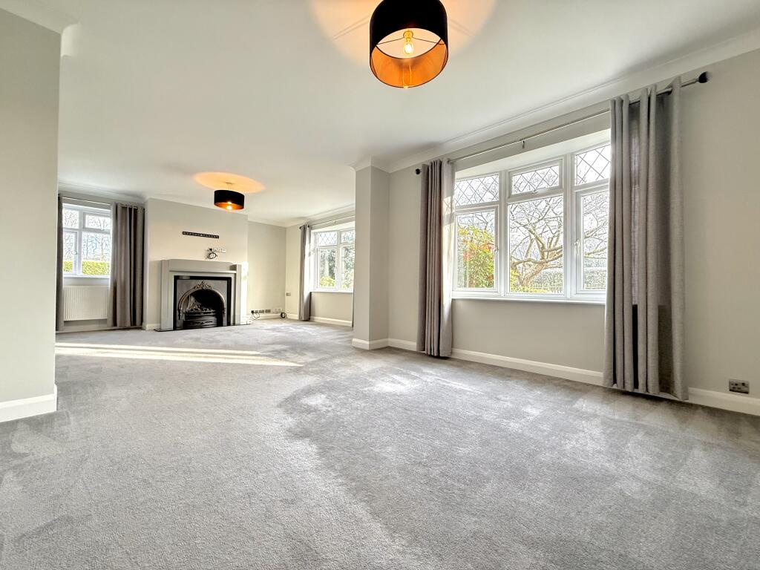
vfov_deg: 85.7
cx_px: 380
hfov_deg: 102.1
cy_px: 285
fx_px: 307
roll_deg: -0.4
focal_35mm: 14
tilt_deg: +0.3
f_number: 2.2
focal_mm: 2.22
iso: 250
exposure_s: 1/100
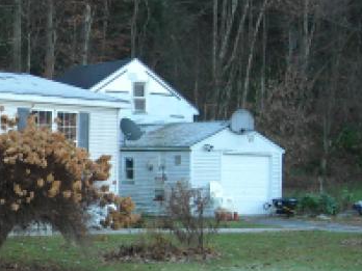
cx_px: -135
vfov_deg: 14.4
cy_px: 131
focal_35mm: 103
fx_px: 1077
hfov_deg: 17.6
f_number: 2.8
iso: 237
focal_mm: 5.7
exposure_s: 1/228
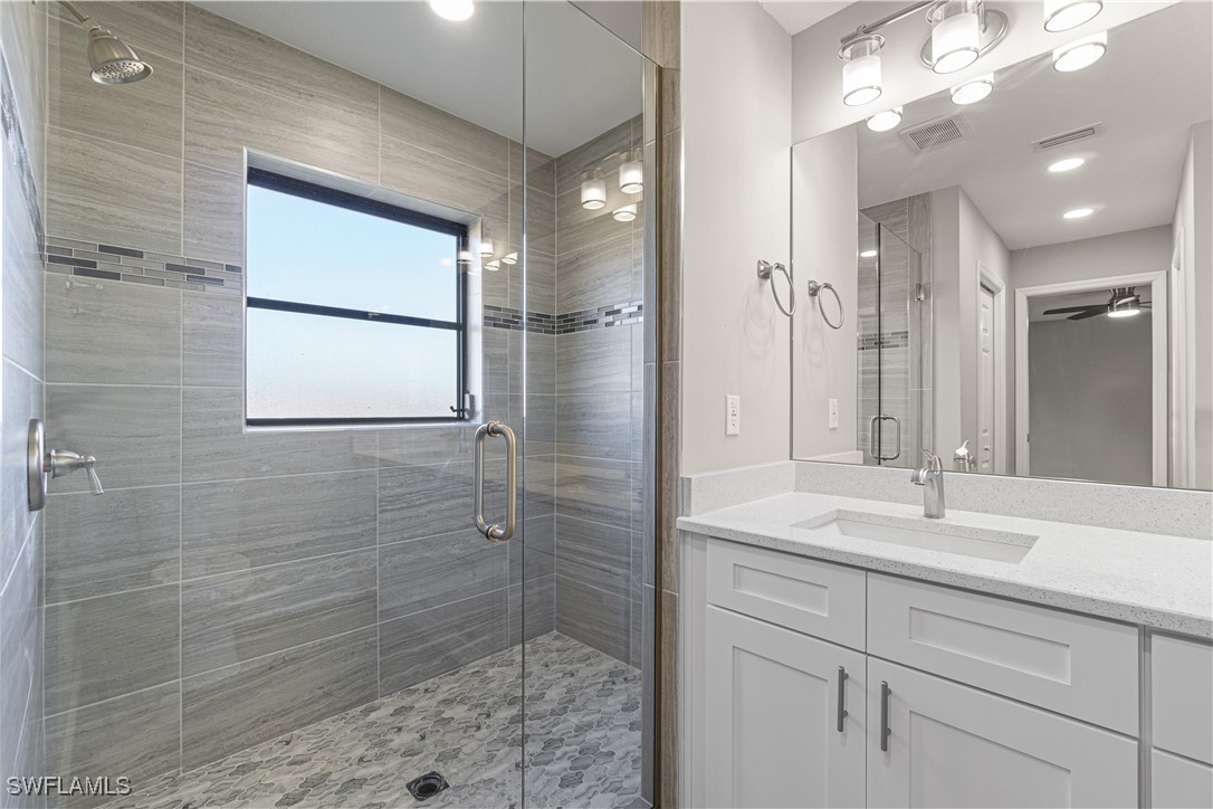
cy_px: 404
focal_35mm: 15
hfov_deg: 100.4
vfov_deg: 77.3
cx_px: 606
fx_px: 505
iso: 100
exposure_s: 1/1.67
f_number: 8
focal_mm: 10
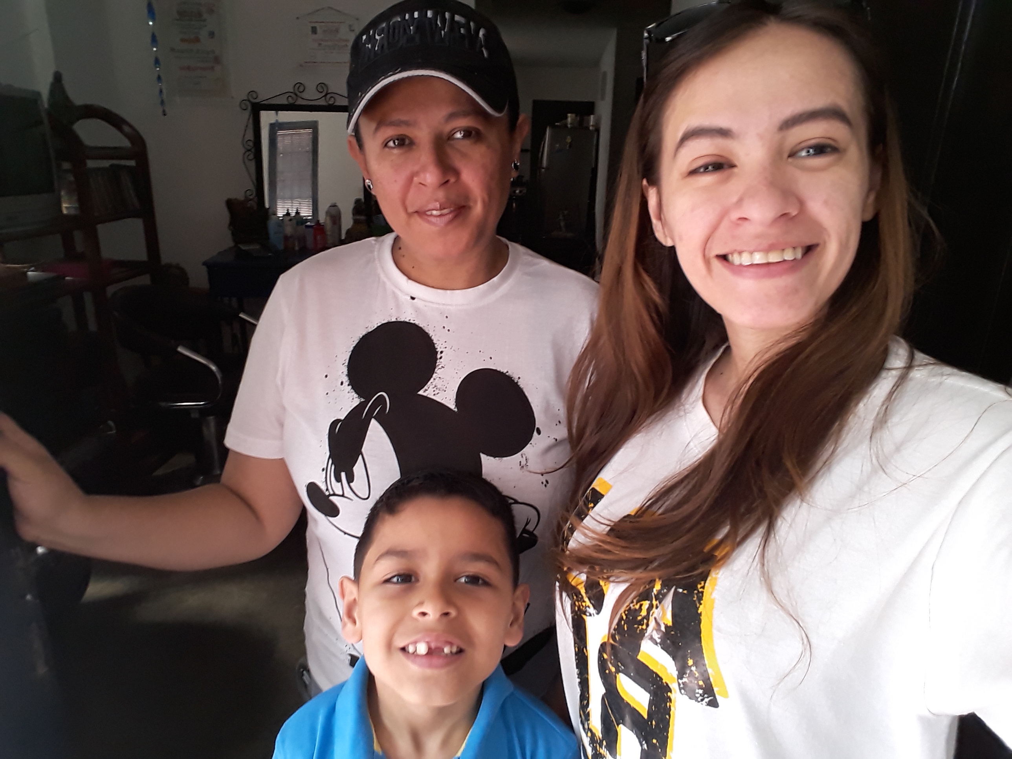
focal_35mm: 23
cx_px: 506
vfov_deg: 58.9
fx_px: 672
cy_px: 380
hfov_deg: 73.9
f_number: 2.2
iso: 100
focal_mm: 1.92
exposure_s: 1/24
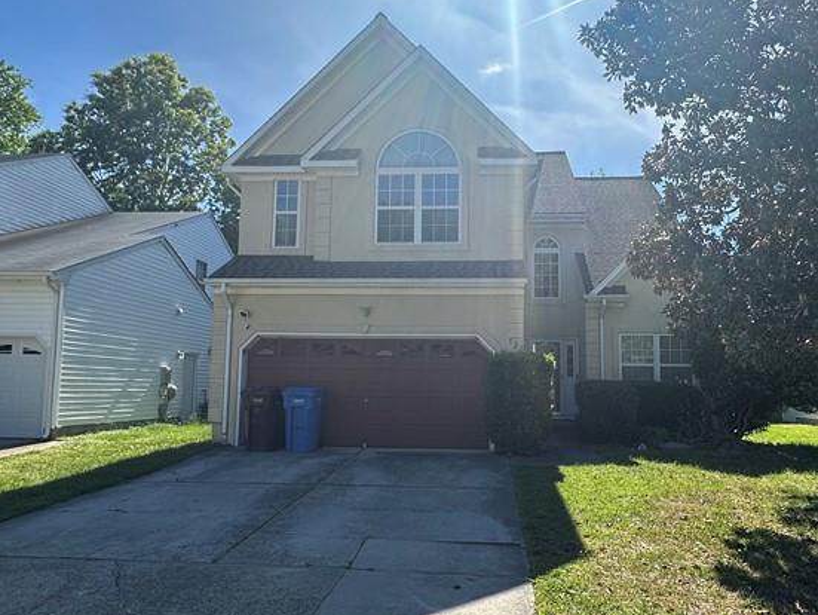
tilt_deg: +6.3
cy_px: 327
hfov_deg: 67.0
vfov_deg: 53.1
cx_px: 463
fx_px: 615
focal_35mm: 26
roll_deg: -0.8
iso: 50
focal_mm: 2.22
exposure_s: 1/1208
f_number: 2.2
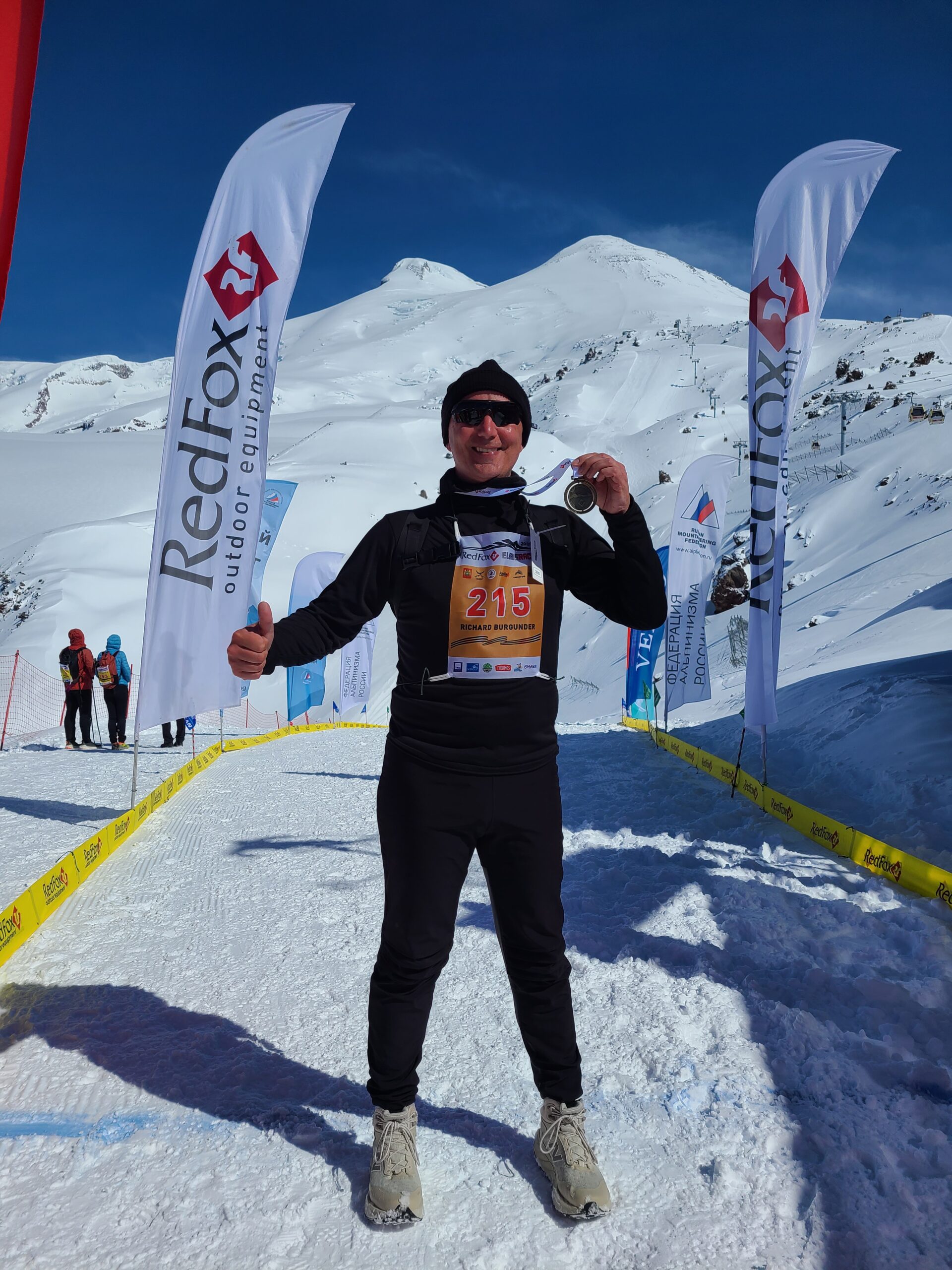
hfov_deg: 53.1
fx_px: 953
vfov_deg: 67.3
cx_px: 476
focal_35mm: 26
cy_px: 635
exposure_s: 1/9879
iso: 40
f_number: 1.8
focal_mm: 5.4
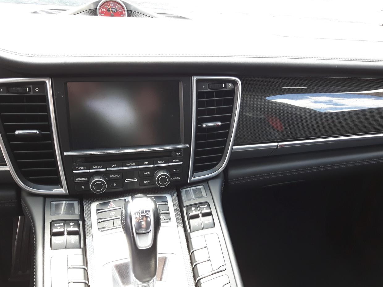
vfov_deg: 44.2
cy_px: 147
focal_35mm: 32
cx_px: 188
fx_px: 354
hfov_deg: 56.8
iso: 50
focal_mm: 3.7
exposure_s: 1/33
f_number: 1.9
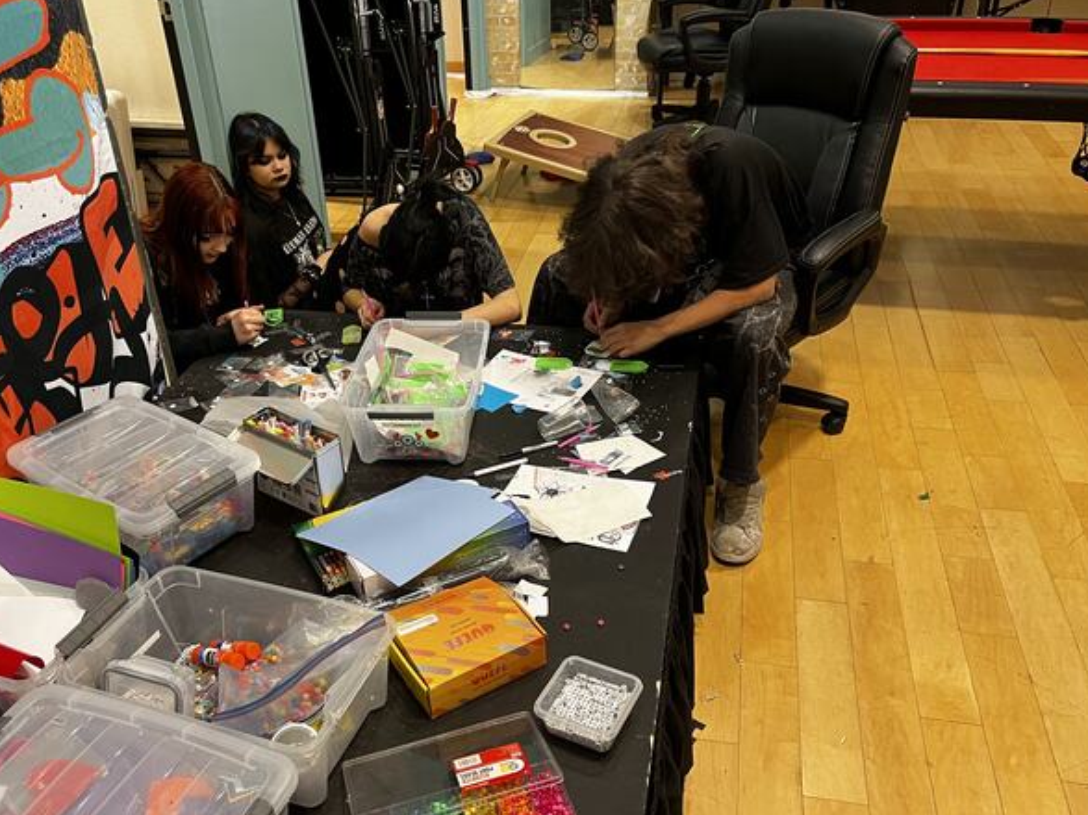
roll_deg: +2.3
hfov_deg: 58.3
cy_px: 445
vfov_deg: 45.4
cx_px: 517
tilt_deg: -33.3
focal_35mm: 31
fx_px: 974
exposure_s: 1/60
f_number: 1.6
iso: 100
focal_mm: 5.1
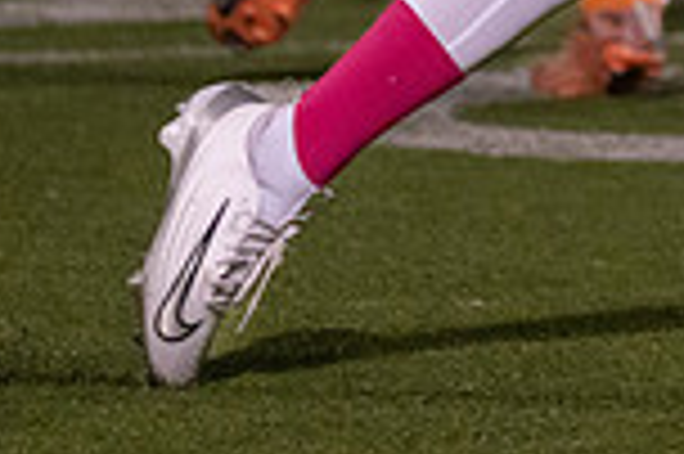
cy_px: -589
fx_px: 13077
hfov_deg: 3.0
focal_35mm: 689
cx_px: 1201
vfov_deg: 2.0
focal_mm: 144
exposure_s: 1/1000
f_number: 2.8
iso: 3200
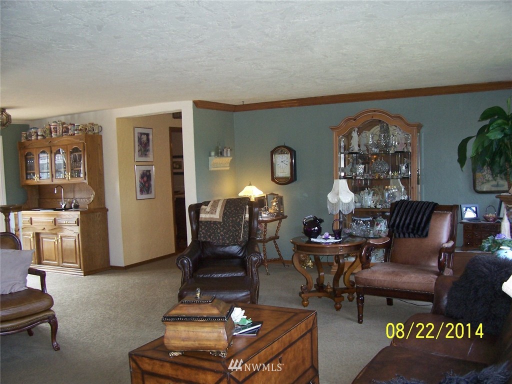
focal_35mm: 34
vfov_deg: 41.8
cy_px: 192
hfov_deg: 54.0
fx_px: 503
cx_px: 256
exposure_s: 1/60
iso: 125
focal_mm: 5.6
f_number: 2.7
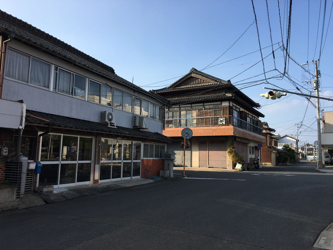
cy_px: 125
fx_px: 279
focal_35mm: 29
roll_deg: -1.1
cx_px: 166
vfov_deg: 48.2
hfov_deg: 61.7
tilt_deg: +6.2
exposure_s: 1/1183
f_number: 2.2
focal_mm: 4.15
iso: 25
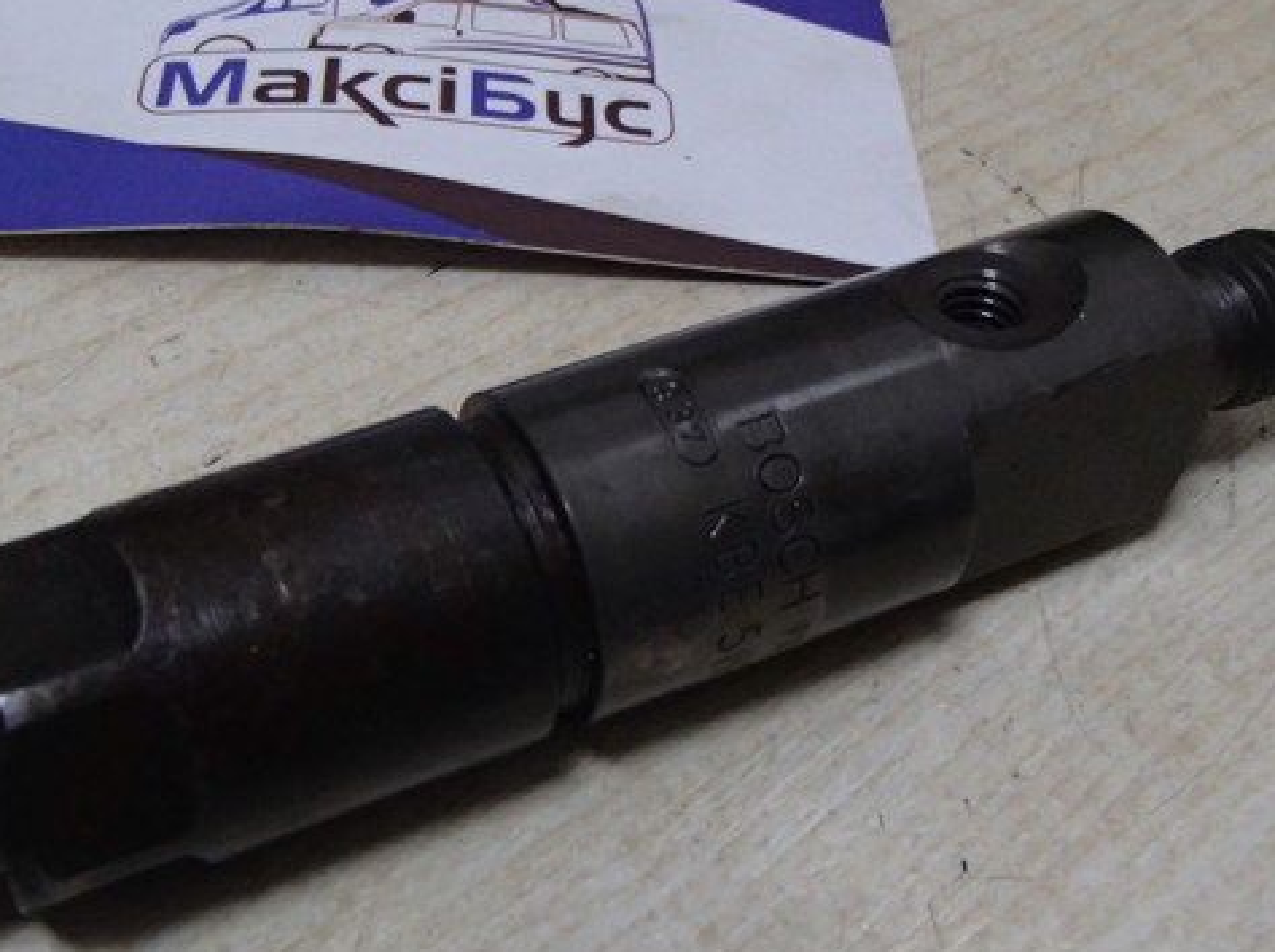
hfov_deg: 38.2
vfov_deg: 29.0
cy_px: 450
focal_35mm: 50
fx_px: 1839
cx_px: 549
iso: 800
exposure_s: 1/60
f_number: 4.7
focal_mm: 6.64
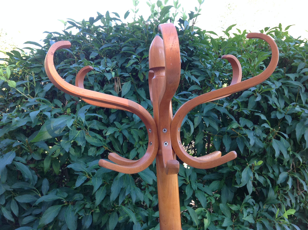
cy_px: 115
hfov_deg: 52.7
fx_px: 311
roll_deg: +3.3
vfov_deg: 40.6
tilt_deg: -1.0
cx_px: 154
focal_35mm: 35
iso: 100
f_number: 2.4
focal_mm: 4.28
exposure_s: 1/120
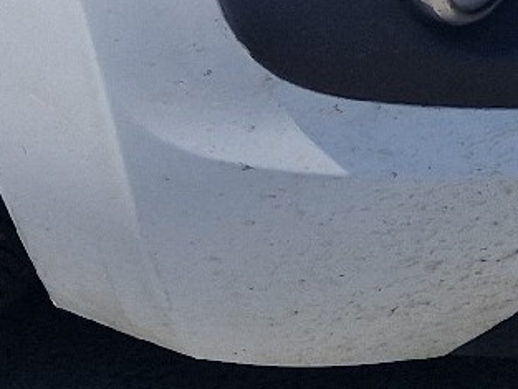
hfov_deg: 13.7
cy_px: -555
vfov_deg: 9.4
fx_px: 2111
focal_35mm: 141
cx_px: -63
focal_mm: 5.4
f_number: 1.8
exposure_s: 1/5000
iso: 50
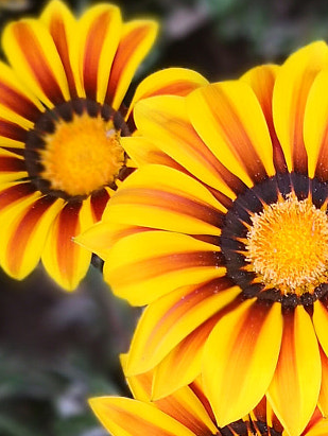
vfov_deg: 17.3
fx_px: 1324
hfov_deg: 13.1
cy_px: 597
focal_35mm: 105
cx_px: 543
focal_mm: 3.95
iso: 50
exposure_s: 1/108
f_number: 4
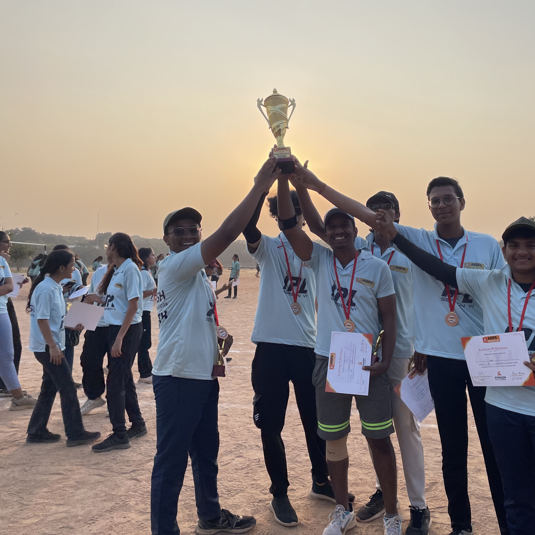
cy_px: 266
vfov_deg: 52.5
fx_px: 542
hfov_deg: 51.8
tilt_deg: +0.5
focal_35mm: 31
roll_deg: -0.6
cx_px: 345
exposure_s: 1/2174
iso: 32
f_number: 1.6
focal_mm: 4.2
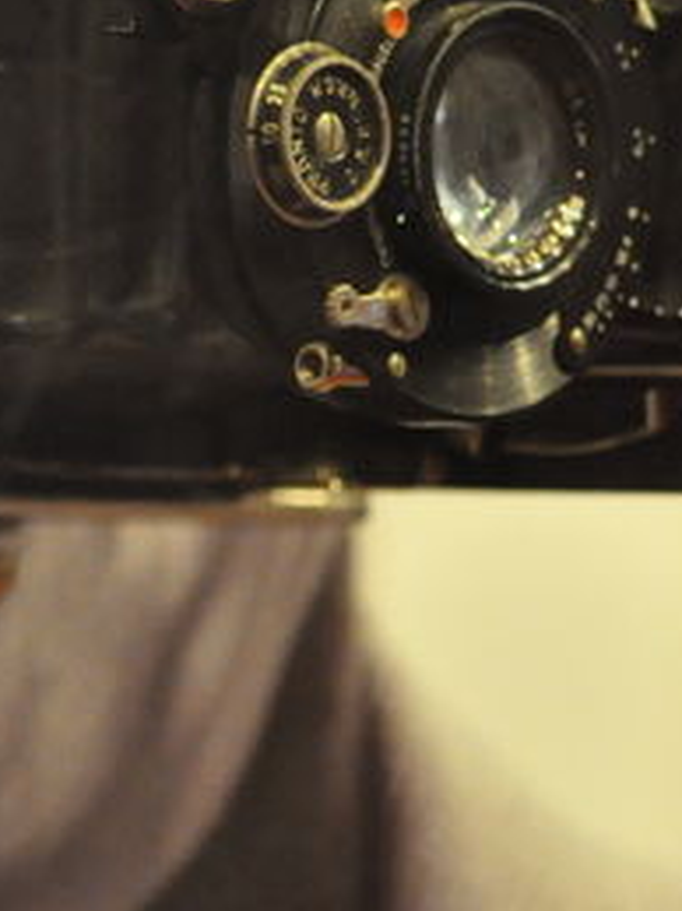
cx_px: 264
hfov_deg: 3.2
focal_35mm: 460
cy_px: 244
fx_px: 12094
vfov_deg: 4.3
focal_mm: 92
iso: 3200
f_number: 4.5
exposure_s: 1/25
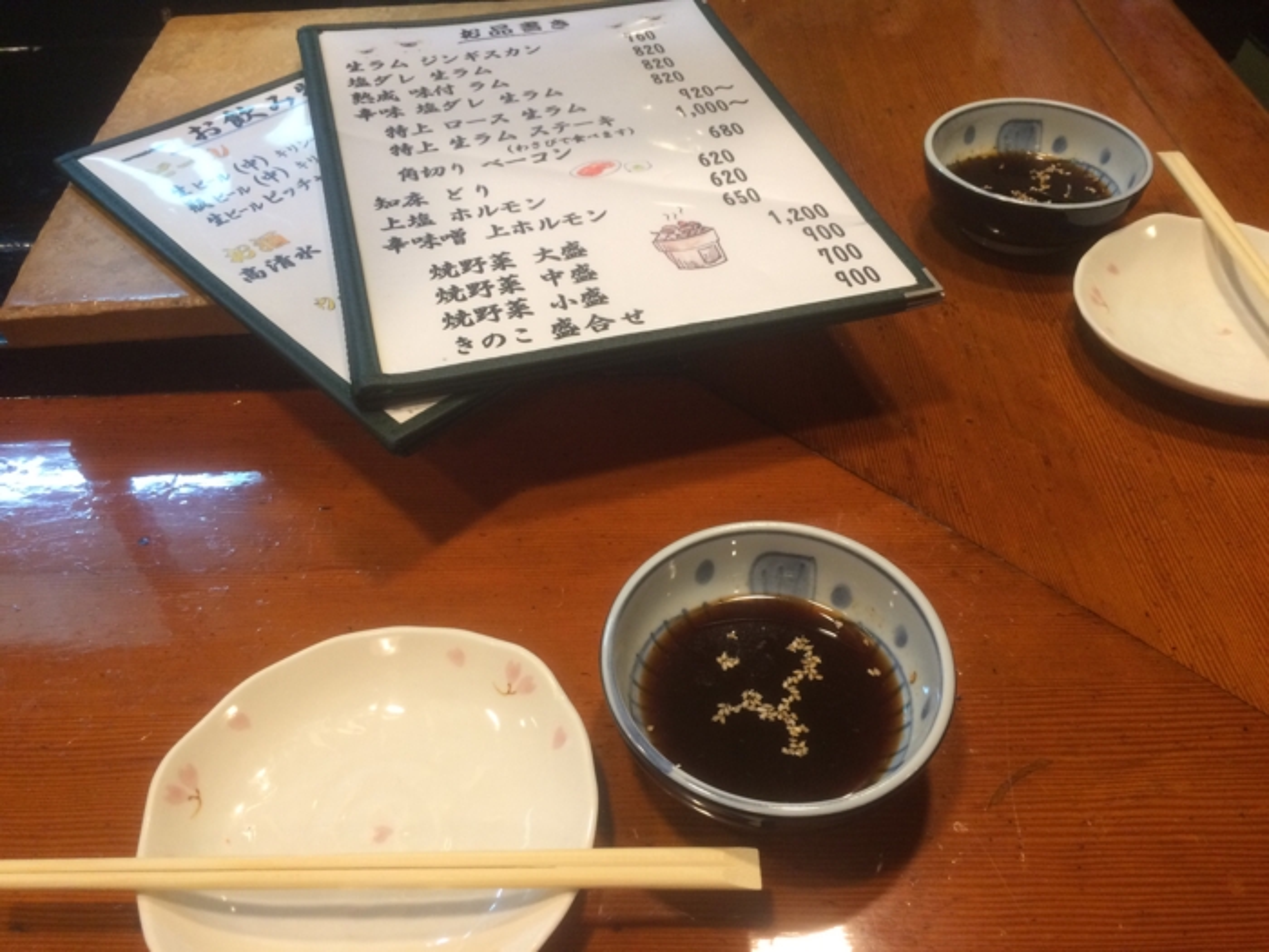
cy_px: 476
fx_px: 1063
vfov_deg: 48.2
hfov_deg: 61.7
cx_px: 634
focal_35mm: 29
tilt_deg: -45.8
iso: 160
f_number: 2.2
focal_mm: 4.15
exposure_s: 1/30
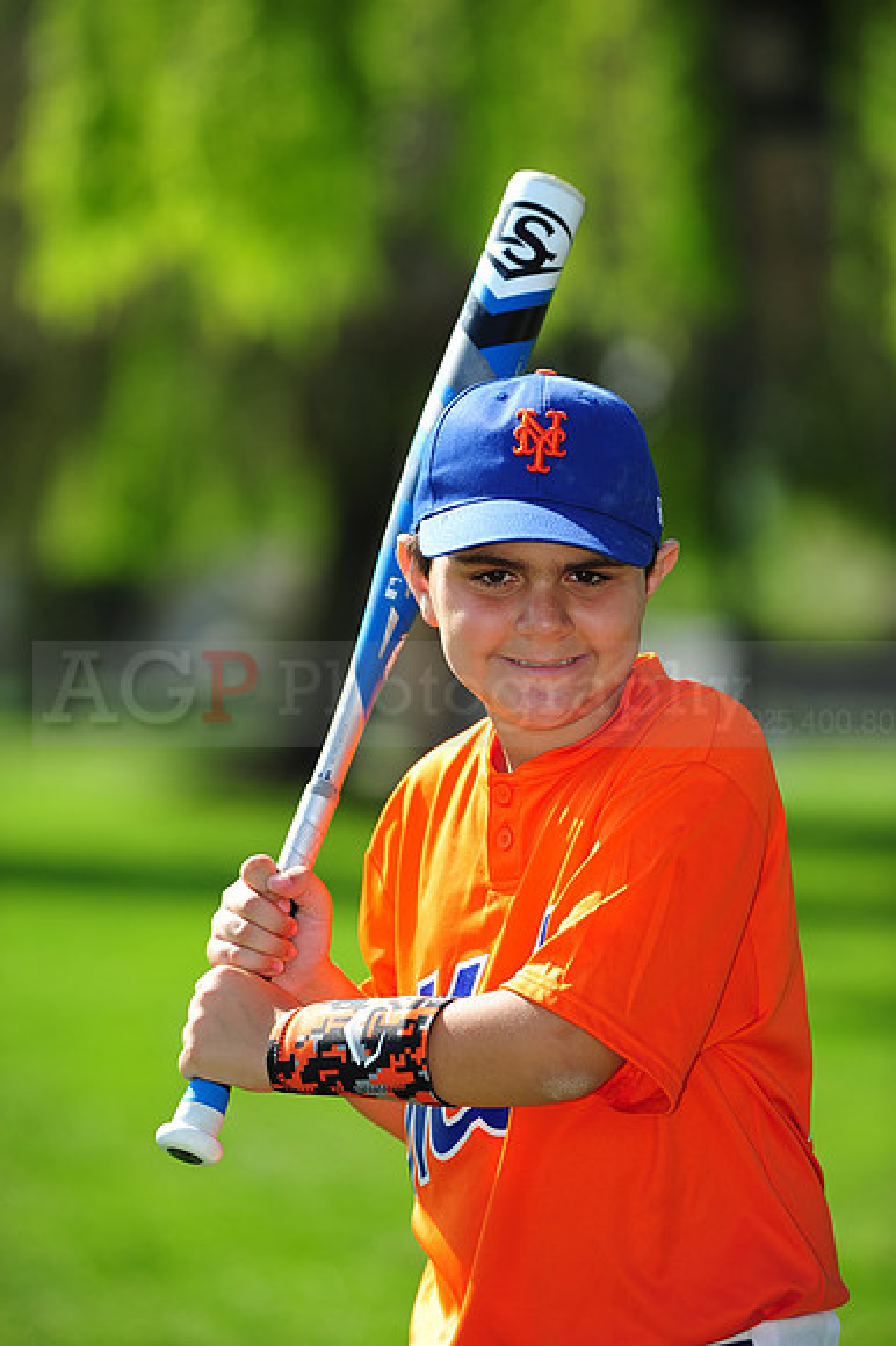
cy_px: 673
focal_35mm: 200
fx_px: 7475
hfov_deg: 6.9
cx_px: 448
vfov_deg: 10.3
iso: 200
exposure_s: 1/800
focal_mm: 200
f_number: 4.5
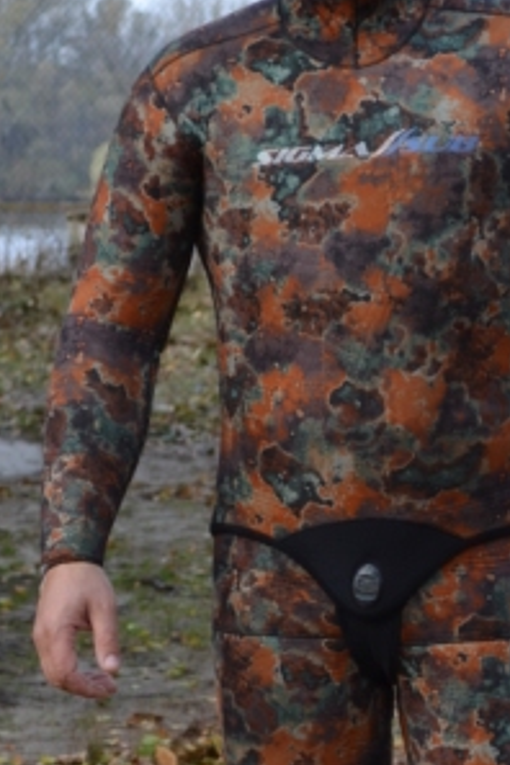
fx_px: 3782
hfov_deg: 7.7
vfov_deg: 11.5
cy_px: 528
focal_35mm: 178
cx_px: 444
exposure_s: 1/125
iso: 125
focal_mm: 44
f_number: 5.6
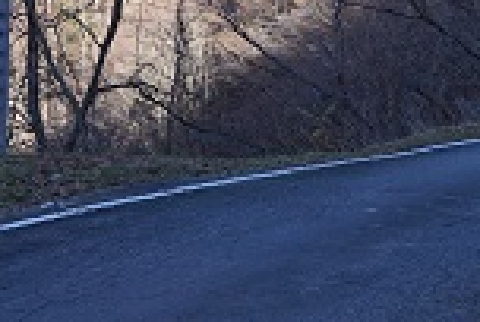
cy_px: -13
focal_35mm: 85
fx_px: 1136
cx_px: 351
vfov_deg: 15.8
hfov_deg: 23.7
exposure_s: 1/125
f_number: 5.6
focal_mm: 18
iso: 100
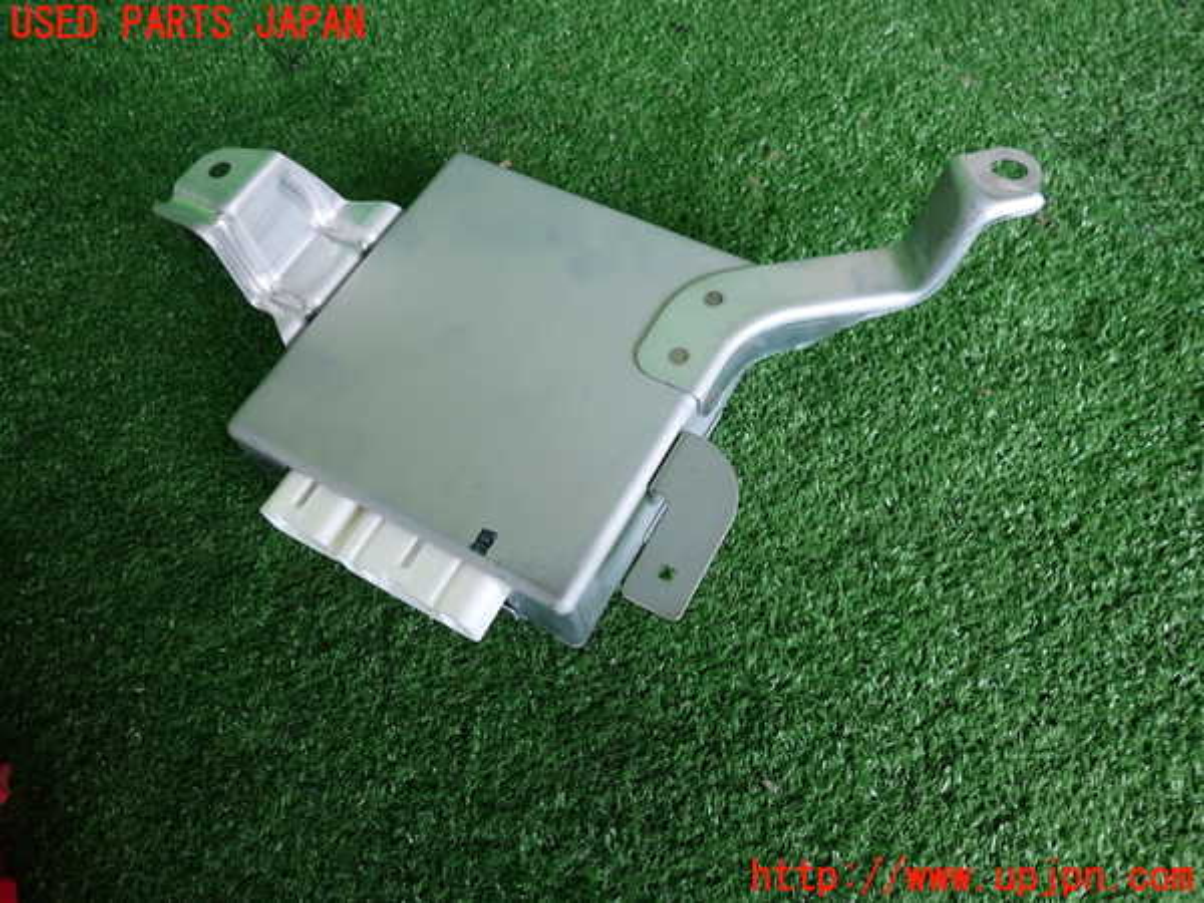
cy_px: 452
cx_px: 602
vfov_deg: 54.9
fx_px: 870
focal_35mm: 25
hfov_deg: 69.4
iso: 160
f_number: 2
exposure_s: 1/60
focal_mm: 4.5
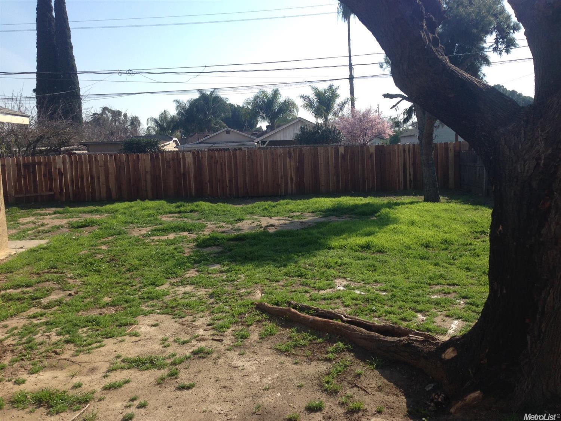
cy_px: 210
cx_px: 280
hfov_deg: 55.4
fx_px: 535
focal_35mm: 33
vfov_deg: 42.9
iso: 50
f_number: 2.4
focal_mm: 4.12
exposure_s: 1/1232
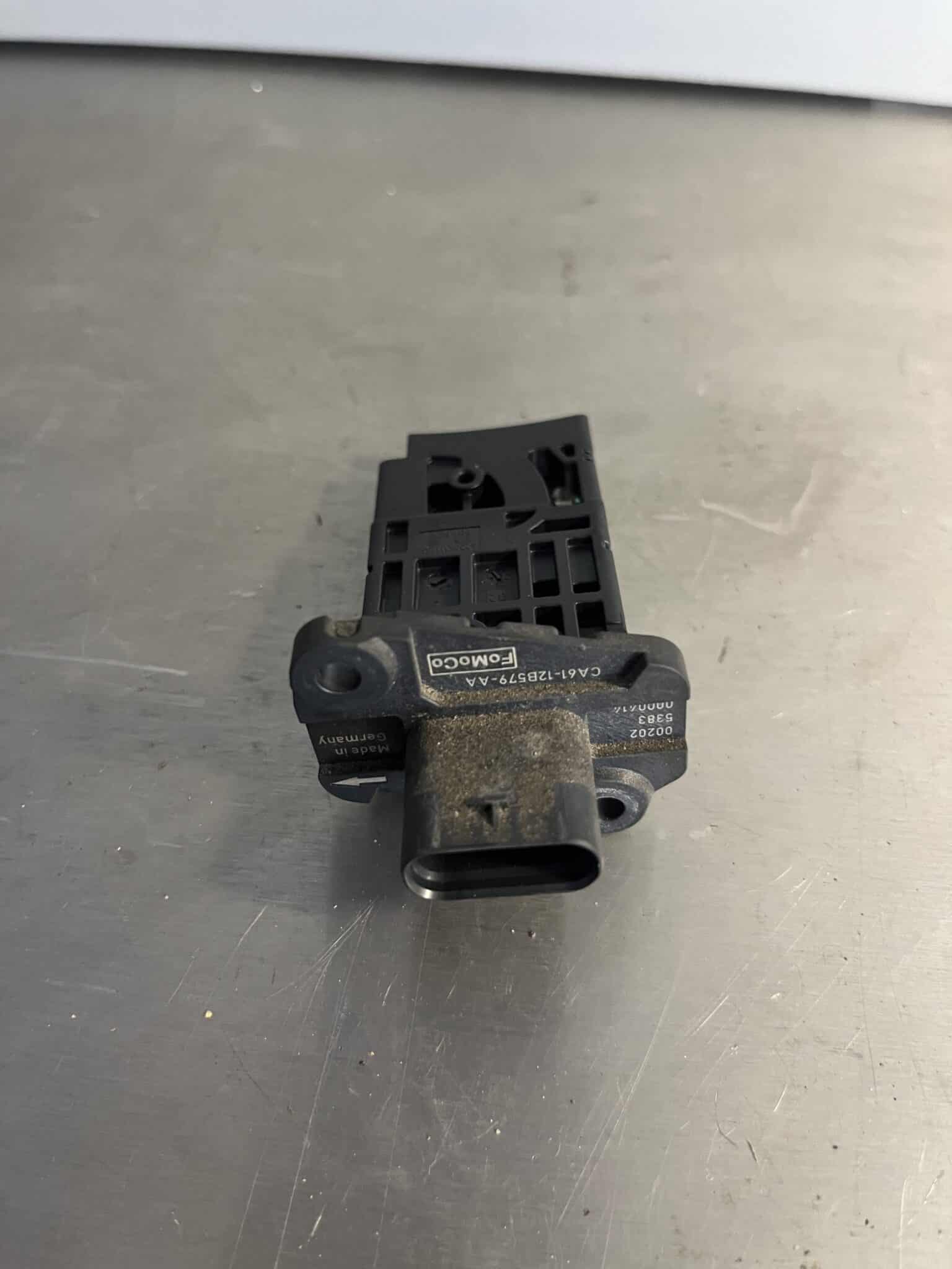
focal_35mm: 26
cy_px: 634
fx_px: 953
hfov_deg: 53.1
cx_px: 476
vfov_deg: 67.3
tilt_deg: -53.5
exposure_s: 1/50
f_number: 1.6
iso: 400
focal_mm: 5.1
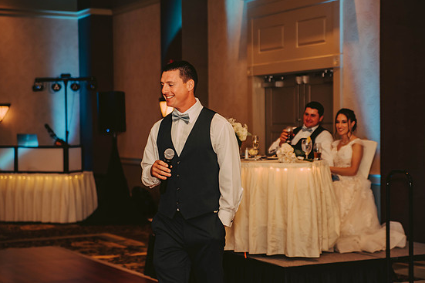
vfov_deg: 17.3
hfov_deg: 25.7
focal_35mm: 79
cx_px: 221
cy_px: 138
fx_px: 932
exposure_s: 1/60
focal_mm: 75
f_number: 2.8
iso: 500
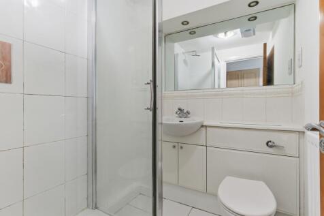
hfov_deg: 93.3
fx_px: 153
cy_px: 108
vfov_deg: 70.4
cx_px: 162
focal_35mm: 17
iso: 250
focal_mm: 17
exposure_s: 1/2.5
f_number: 8
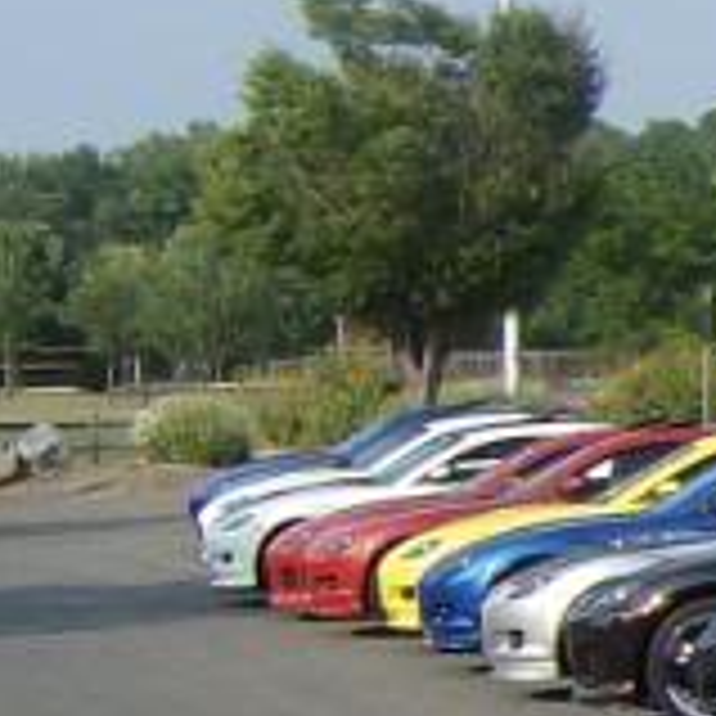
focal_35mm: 204
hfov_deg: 7.9
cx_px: 1720
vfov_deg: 8.6
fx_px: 4774
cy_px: 502
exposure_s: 1/572
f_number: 4.7
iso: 100
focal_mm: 6
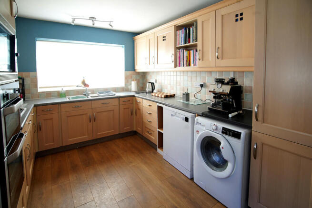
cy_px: 104
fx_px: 139
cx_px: 156
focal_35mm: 16
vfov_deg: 73.8
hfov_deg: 96.7
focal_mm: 16
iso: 320
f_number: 6.3
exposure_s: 1/30
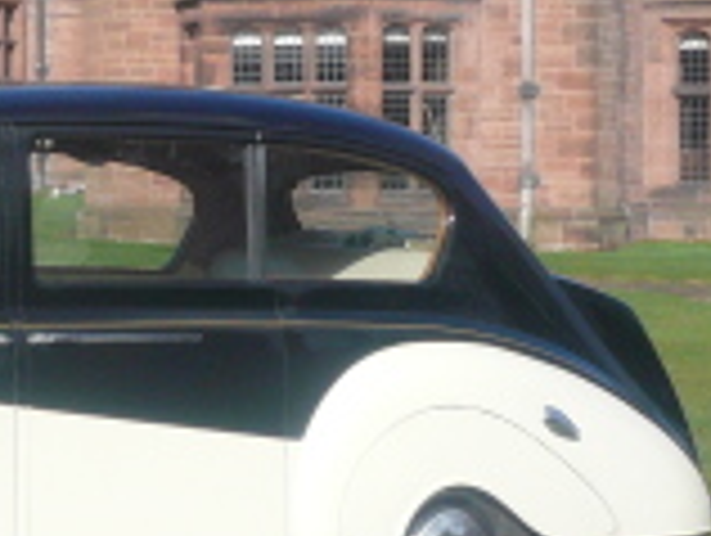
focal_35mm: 136
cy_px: 207
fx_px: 2798
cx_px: -104
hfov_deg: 14.1
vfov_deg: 10.9
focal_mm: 6.9
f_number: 10
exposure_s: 1/160
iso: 100
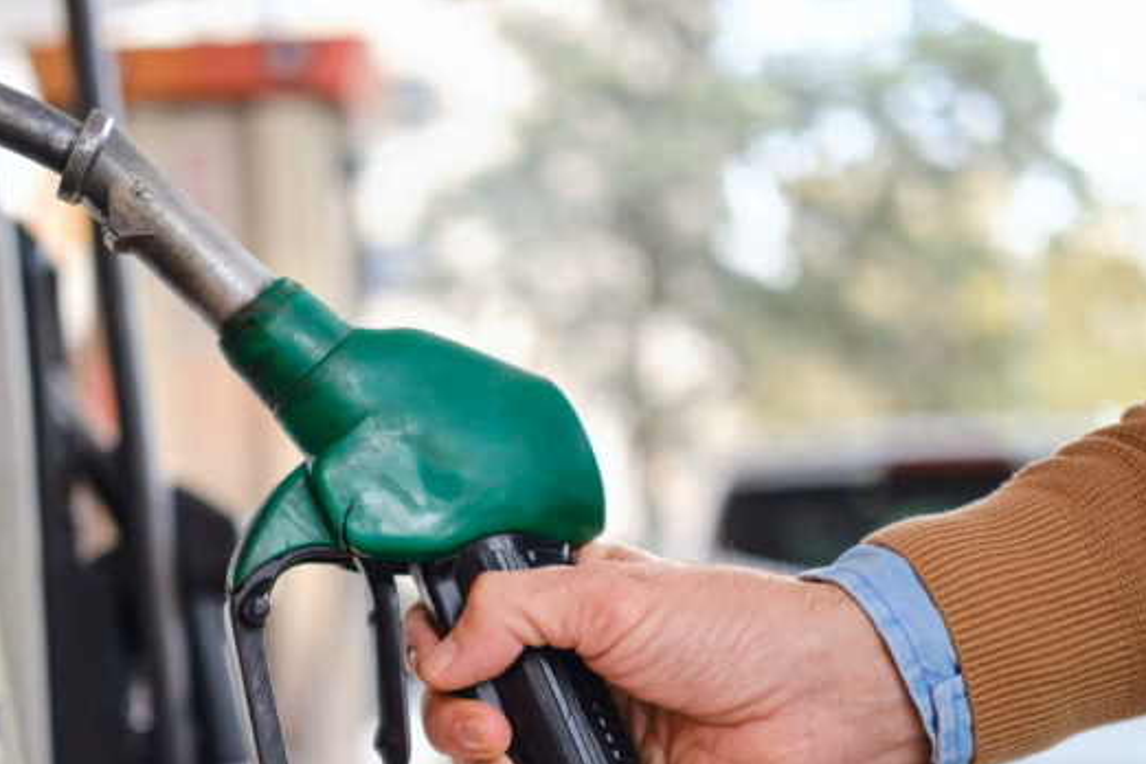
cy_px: 558
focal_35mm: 78
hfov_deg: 26.0
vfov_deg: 17.4
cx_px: 487
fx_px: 2483
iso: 160
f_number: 2
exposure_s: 1/125
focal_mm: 35
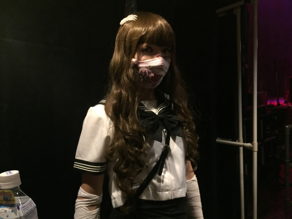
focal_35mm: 29
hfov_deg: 61.7
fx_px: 245
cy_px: 110
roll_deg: +1.9
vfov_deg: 48.2
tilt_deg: -3.8
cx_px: 146
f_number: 2.2
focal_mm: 4.15
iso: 100
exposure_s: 1/4
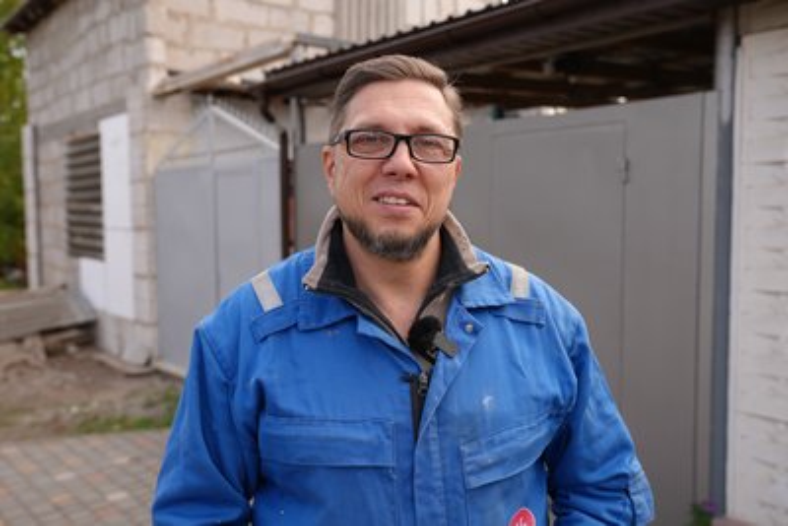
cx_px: 394
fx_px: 744
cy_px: 263
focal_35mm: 34
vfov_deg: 38.9
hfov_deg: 55.8
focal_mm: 34
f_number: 4
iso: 80
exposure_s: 1/200
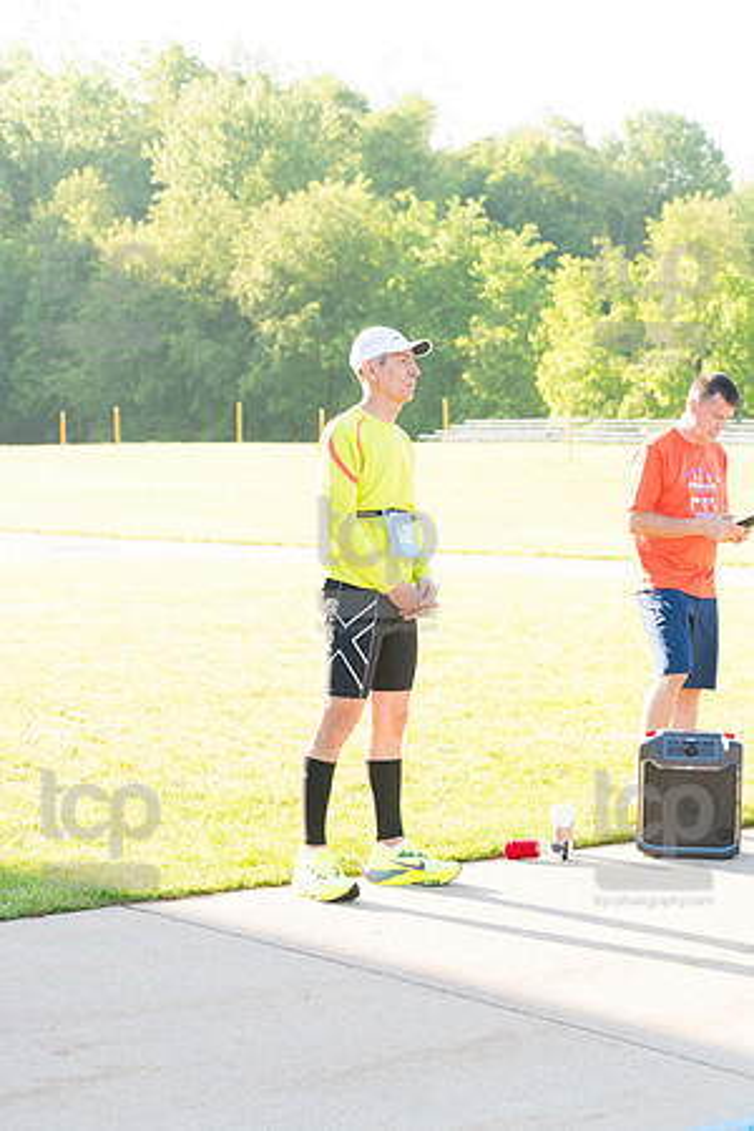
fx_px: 2890
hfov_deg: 14.9
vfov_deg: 22.1
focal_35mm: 92
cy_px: 566
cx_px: 377
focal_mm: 92
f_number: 5.6
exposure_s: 1/1600
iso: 2500
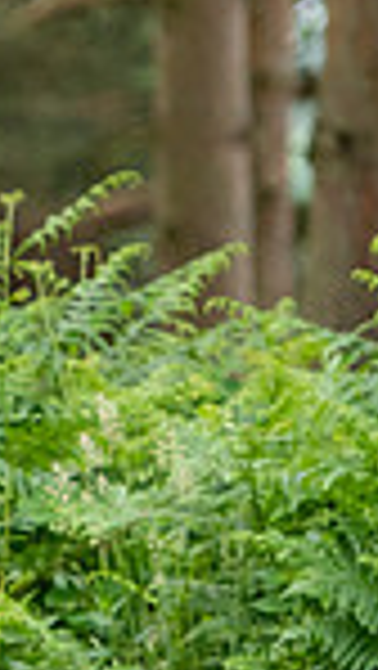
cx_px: -886
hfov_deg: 1.5
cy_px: 196
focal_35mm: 824
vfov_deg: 2.6
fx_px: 14658
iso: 800
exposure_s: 1/1250
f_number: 3.5
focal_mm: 135
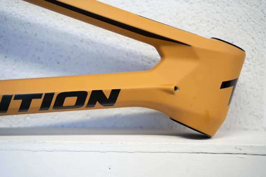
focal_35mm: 75
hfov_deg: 27.0
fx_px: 554
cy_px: 88
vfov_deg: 18.2
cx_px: 133
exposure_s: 1/50
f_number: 2.8
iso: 400
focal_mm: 75
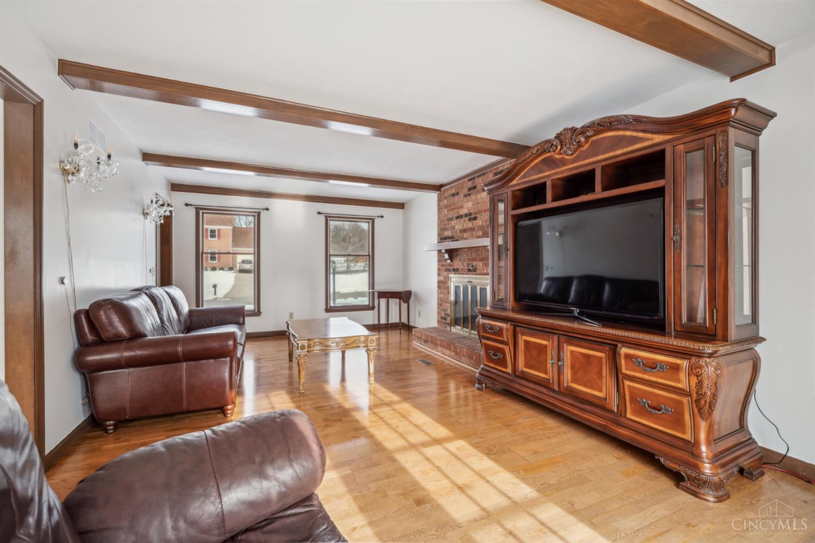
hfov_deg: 100.4
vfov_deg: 77.3
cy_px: 272
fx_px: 340
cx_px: 408
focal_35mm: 15
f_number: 9
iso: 200
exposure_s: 1/5
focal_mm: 15
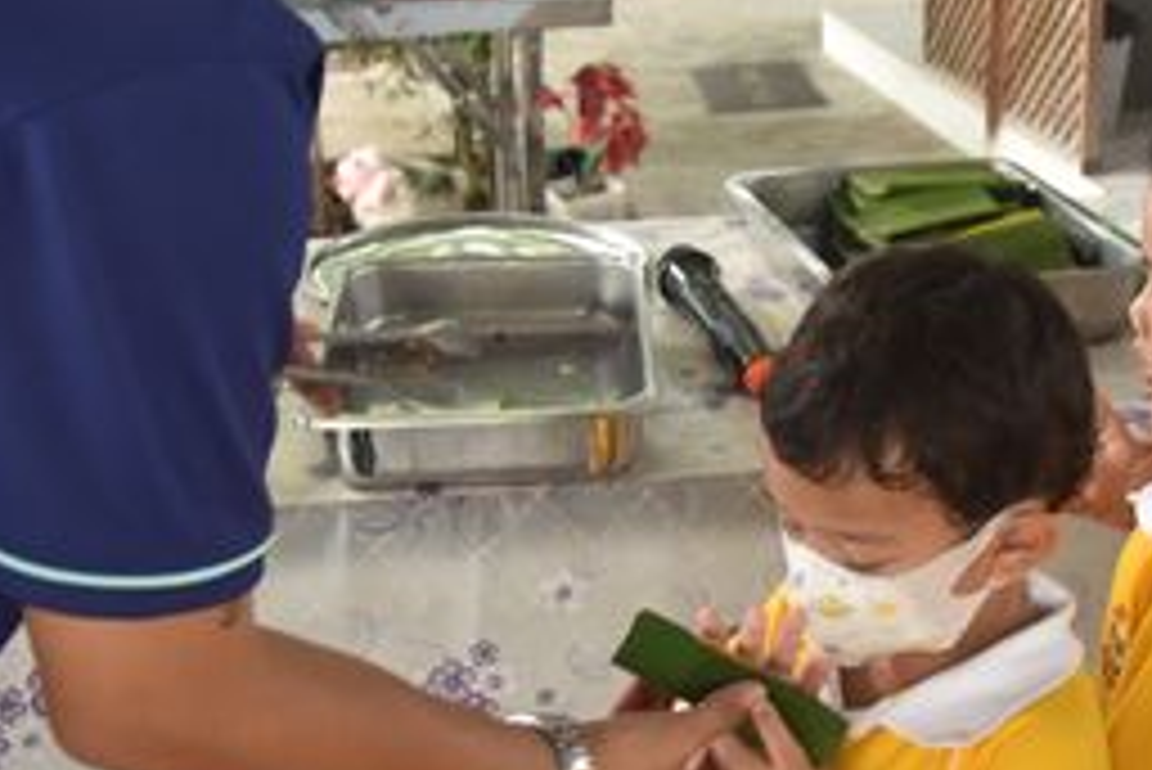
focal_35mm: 75
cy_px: 351
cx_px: 734
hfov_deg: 26.9
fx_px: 2401
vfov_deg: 18.2
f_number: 4
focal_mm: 32
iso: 1000
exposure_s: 1/80
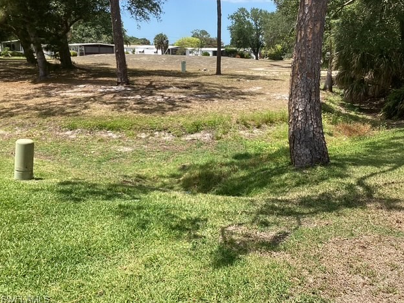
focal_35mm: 32
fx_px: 373
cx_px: 207
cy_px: 152
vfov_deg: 44.2
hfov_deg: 56.8
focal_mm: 3.3
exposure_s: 1/905
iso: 25
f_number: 2.4
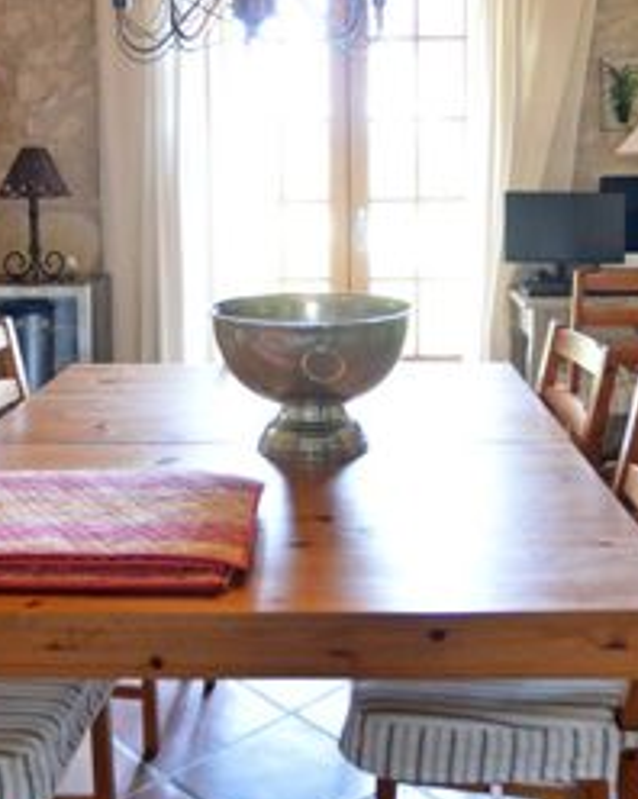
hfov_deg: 37.3
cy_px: 258
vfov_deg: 45.1
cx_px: 317
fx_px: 945
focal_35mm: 40
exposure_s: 1/60
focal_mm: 10
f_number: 3.5
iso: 1400
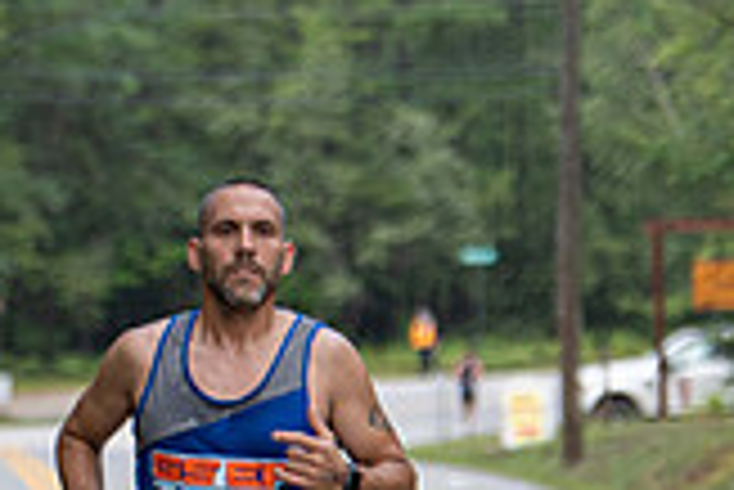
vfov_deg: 3.2
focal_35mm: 426
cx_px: -117
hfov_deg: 4.8
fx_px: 8693
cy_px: 681
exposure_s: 1/400
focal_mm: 120
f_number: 3.5
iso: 250
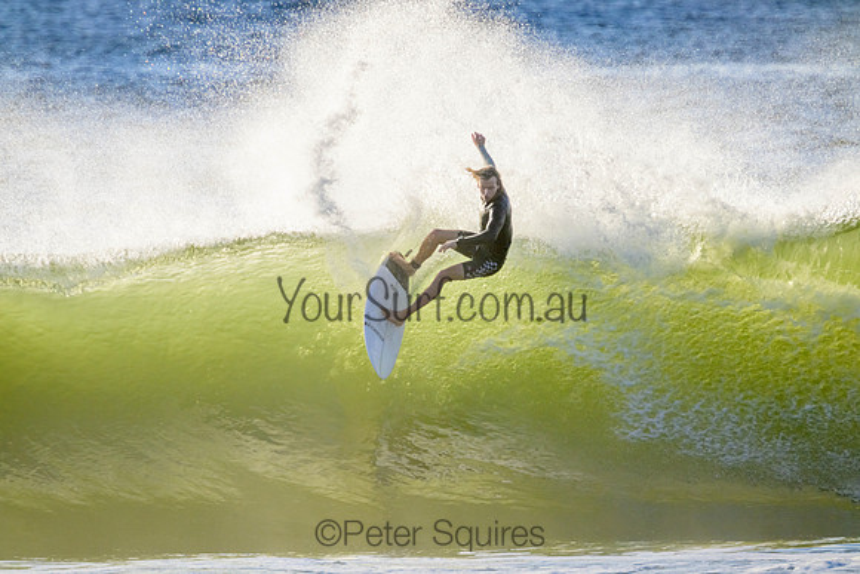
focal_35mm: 800
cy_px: 287
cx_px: 430
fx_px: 19115
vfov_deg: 1.7
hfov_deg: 2.6
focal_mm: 800
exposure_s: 1/2000
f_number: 11
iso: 1250
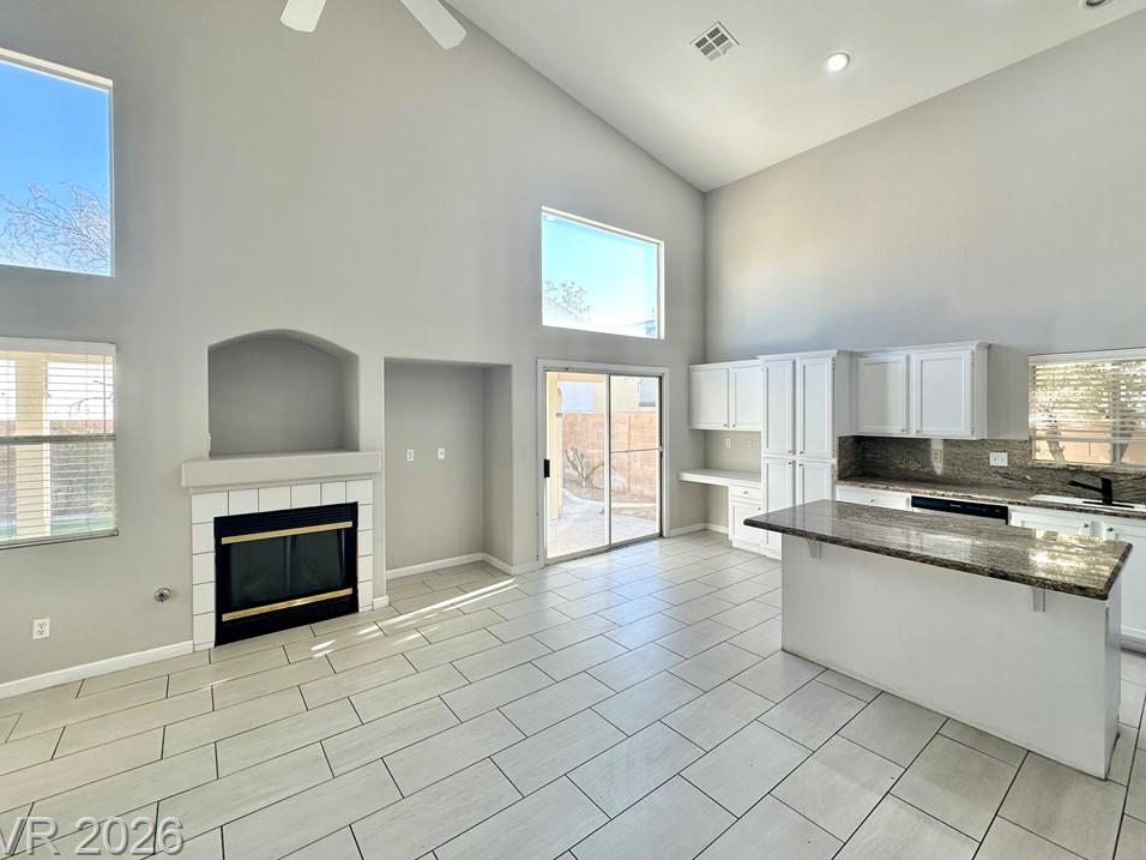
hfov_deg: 98.2
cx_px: 567
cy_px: 411
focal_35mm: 15
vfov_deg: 81.7
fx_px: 497
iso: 40
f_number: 2.2
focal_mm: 2.22
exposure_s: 1/143
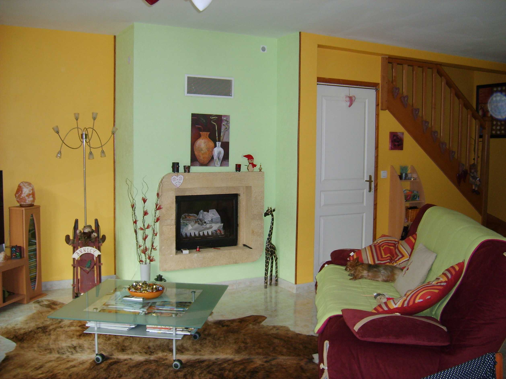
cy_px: 190
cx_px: 253
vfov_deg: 40.7
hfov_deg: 52.6
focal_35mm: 35
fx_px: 512
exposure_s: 1/30
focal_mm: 5.8
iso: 133
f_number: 2.8
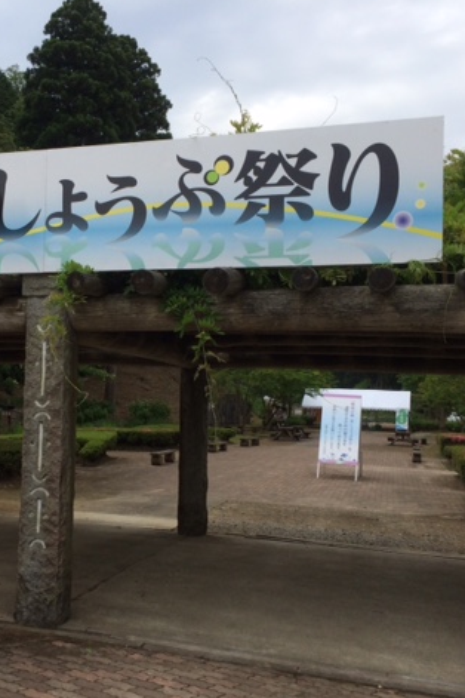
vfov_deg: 47.4
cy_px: 351
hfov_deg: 32.0
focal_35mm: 41
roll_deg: -1.3
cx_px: 111
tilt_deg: +3.3
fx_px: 794
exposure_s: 1/1786
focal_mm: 4.15
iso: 32
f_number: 2.2
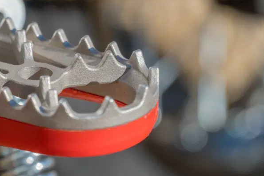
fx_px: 2068
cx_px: 7
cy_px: 67
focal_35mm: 282
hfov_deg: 7.3
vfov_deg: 4.9
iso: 100
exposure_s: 1/1250
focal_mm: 93
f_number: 4
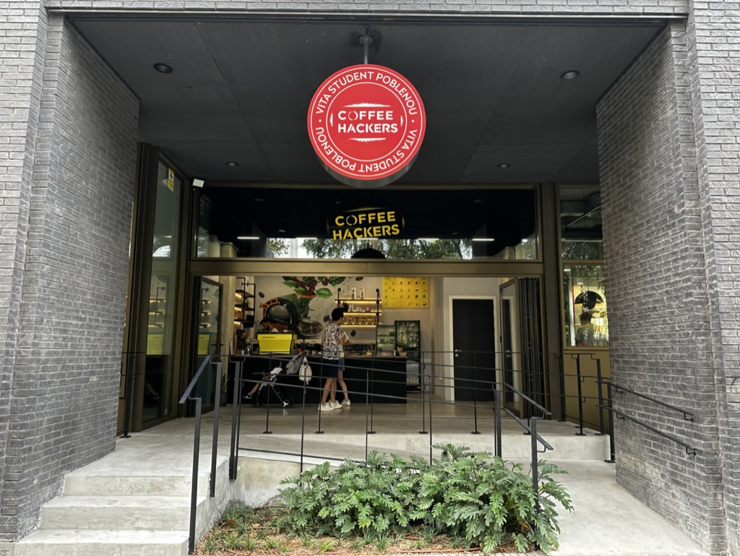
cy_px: 278
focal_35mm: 24
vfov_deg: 56.9
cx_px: 370
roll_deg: -0.9
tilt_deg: +7.4
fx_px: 513
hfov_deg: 71.6
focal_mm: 6.86
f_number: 1.78
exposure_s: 1/121
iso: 160
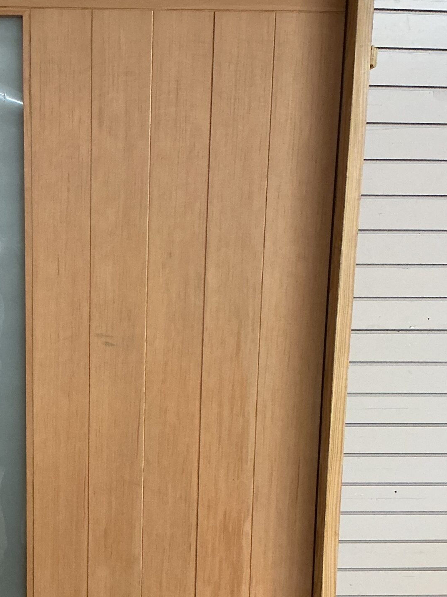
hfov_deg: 27.6
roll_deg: -0.9
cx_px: 111
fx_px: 895
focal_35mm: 52
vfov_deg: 36.5
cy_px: 383
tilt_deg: -16.7
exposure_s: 1/60
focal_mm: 3
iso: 160
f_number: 1.8
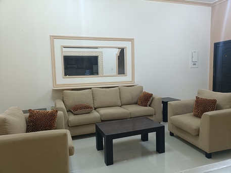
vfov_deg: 54.9
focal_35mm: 25
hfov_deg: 69.4
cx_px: 116
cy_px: 86
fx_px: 167
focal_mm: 4.7
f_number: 1.7
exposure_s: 1/50
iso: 1464
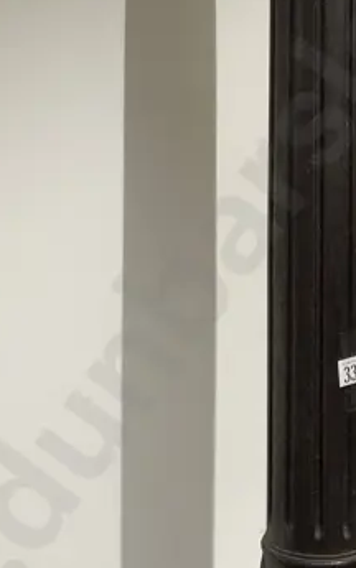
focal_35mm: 88
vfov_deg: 23.4
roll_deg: -2.3
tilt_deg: -3.3
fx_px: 1364
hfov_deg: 14.8
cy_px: 166
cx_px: 285
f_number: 1.8
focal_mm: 3.99
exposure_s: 1/33
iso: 32
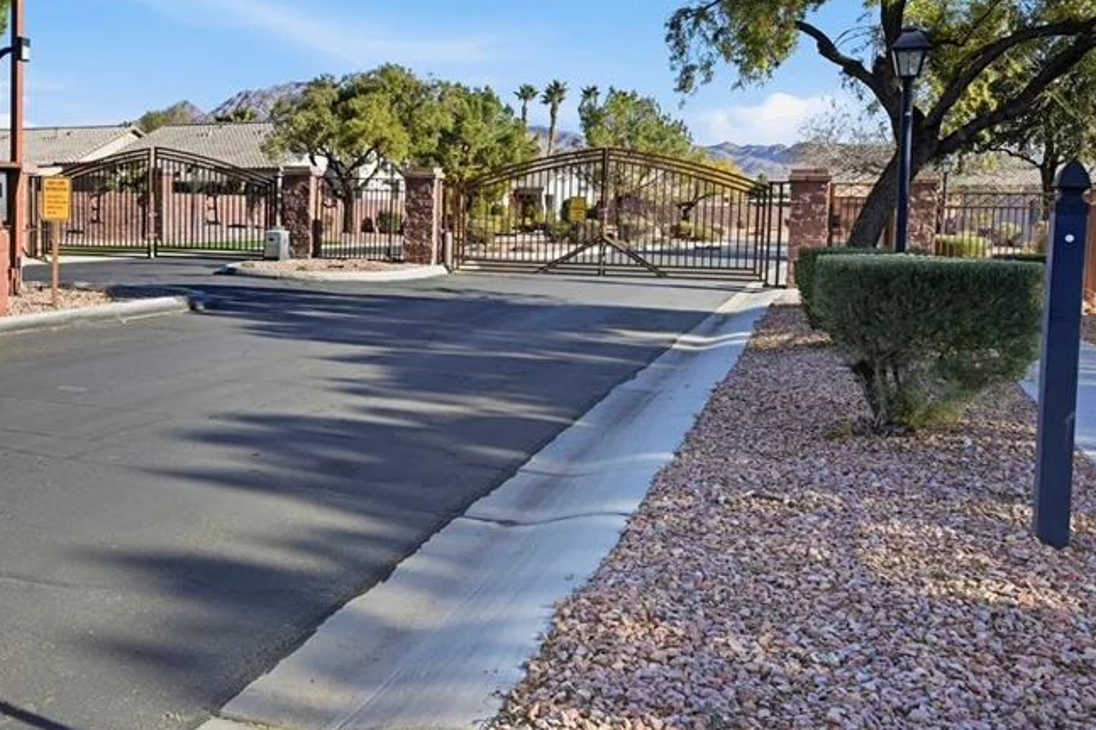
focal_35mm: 38
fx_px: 1157
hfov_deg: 48.6
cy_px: 191
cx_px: 266
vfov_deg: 34.4
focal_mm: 24
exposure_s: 1/2000
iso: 200
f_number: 9
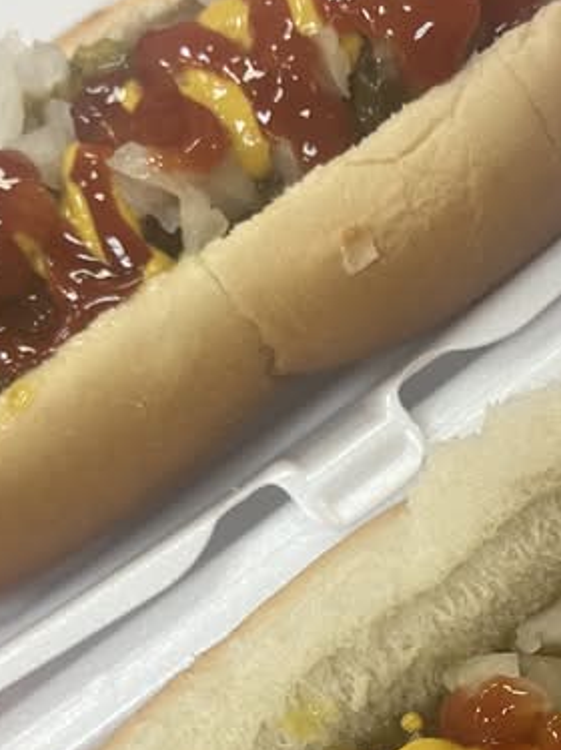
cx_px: 409
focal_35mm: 51
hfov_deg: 28.2
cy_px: 613
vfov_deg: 36.1
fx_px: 1103
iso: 100
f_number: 1.6
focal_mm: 5.1
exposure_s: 1/60
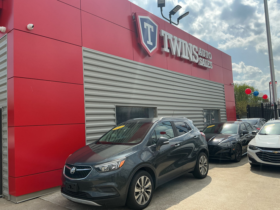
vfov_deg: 48.2
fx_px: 235
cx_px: 140
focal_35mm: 29
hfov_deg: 61.7
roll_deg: +3.0
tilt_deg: +4.2
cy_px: 105
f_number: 1.8
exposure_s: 1/1984
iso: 25
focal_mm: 3
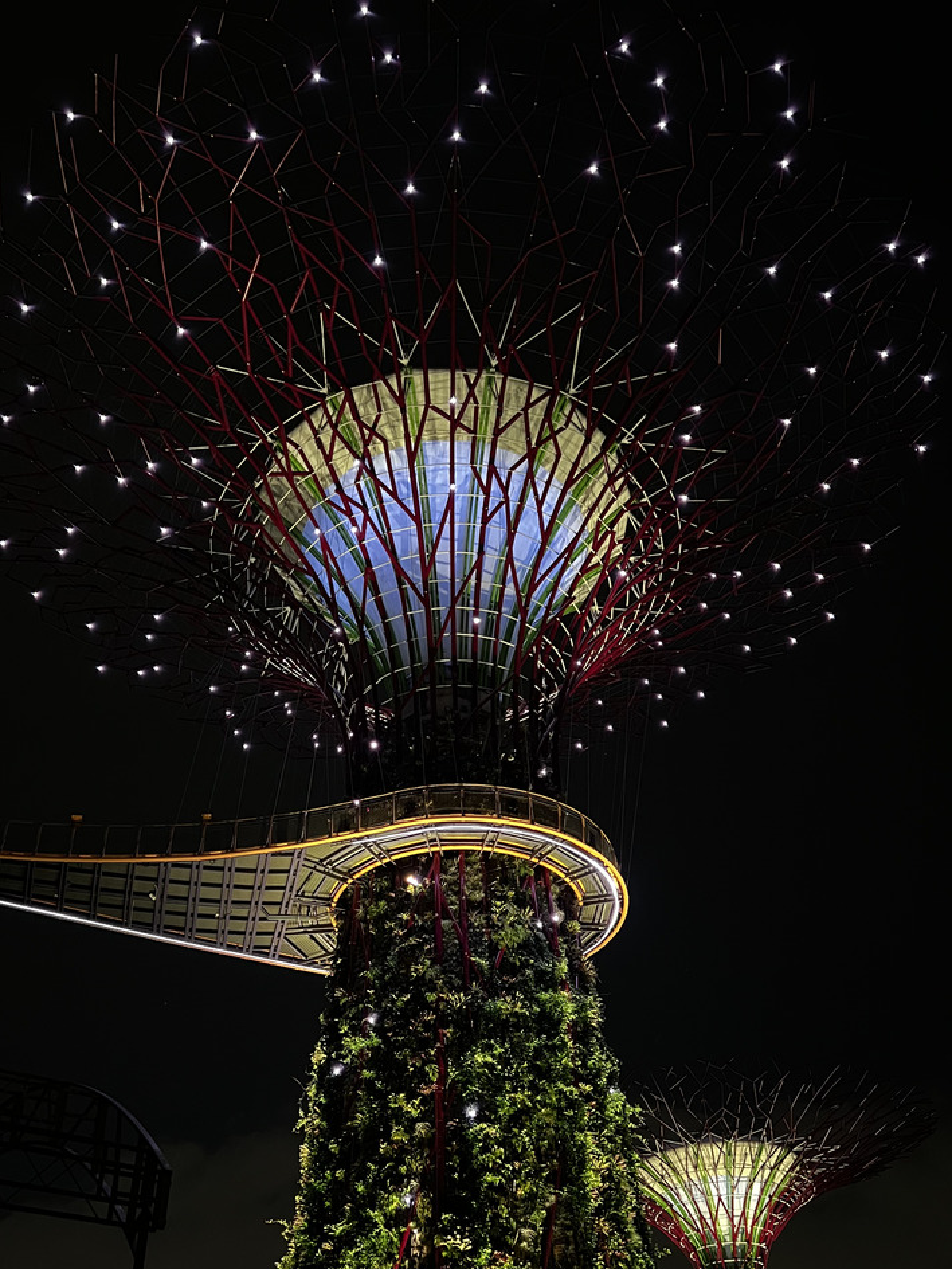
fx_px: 1210
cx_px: 431
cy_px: 741
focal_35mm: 33
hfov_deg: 42.9
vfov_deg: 55.1
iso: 1000
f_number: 1.5
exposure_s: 1/30
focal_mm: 5.7
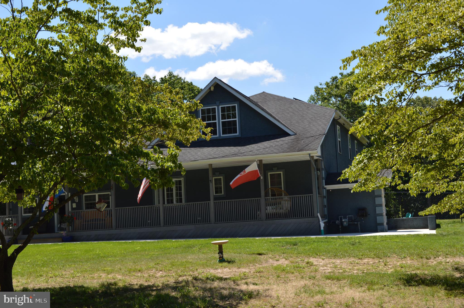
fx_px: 676
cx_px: 232
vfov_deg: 25.7
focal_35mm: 52
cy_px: 154
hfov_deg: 37.9
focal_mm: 35
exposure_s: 1/200
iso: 100
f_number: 8
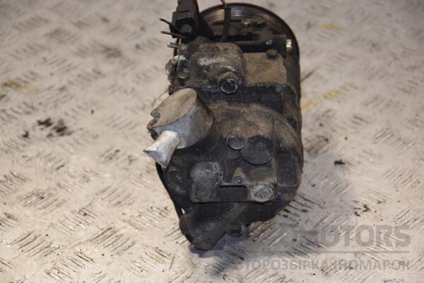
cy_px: 142
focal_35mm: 112
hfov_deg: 18.2
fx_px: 1325
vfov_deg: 12.2
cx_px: 212
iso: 800
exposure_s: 1/160
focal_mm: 75
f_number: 5.3
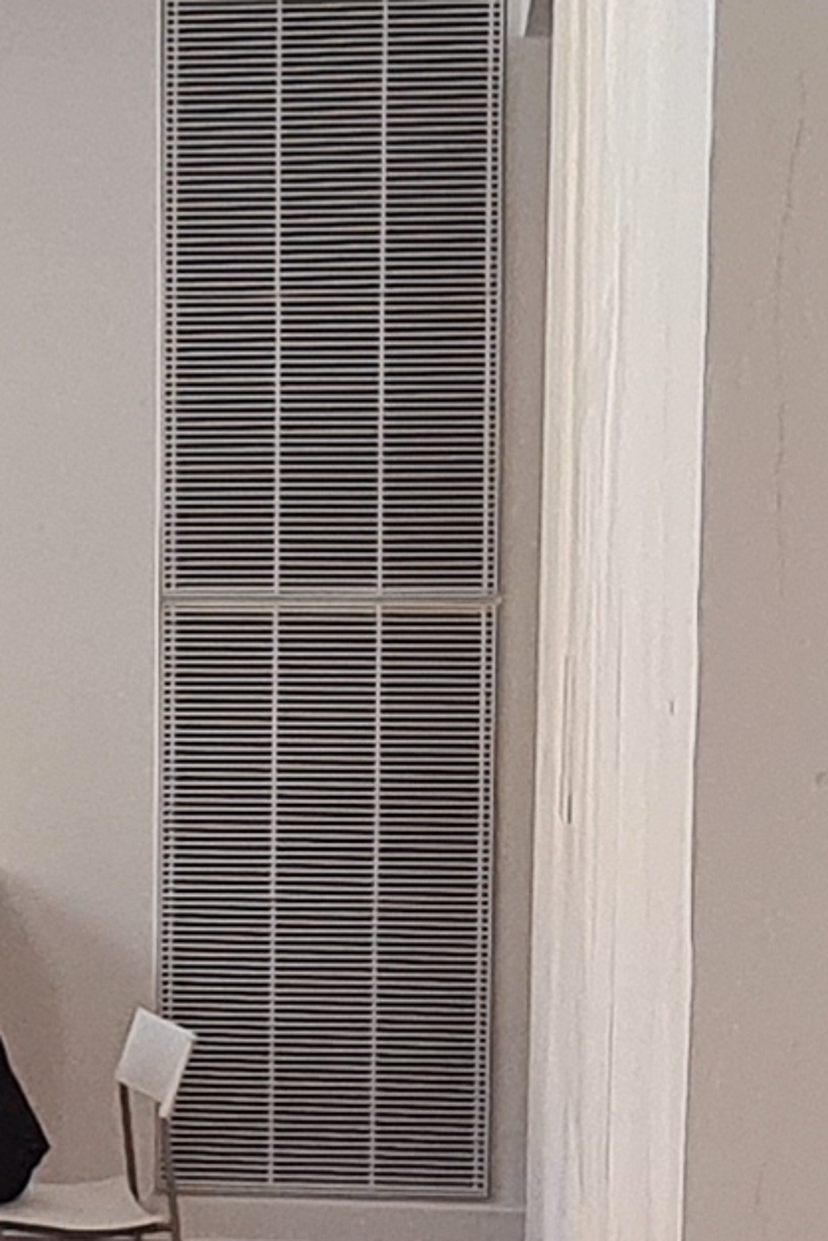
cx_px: 34
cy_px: 843
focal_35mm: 87
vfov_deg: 23.3
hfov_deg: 15.5
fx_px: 3001
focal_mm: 2.2
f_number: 2.2
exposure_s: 1/50
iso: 400
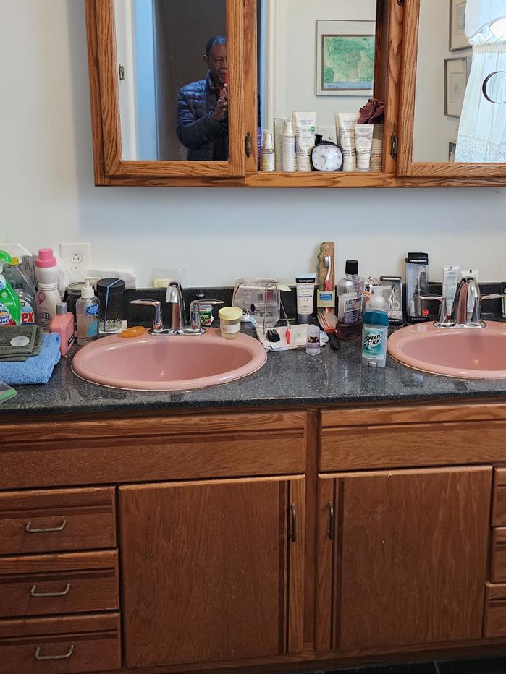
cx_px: 312
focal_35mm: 37
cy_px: 237
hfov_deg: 38.5
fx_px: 721
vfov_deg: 49.5
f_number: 1.8
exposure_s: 1/60
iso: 500
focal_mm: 6.4
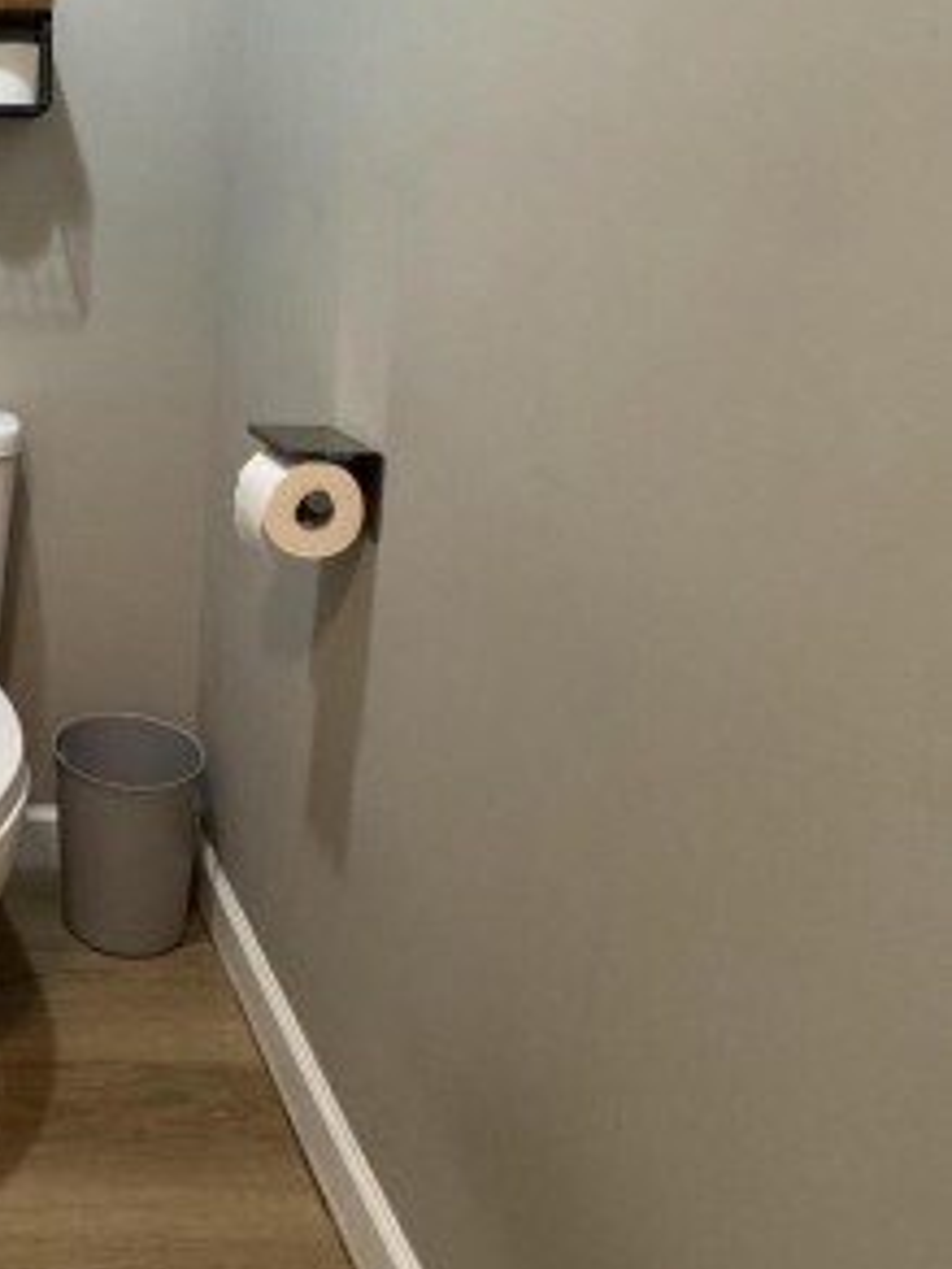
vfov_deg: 54.7
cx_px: -130
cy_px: 354
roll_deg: -0.1
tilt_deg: -6.4
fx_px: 1173
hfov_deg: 36.3
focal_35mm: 32
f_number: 2.2
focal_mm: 2.22
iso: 320
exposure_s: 1/60
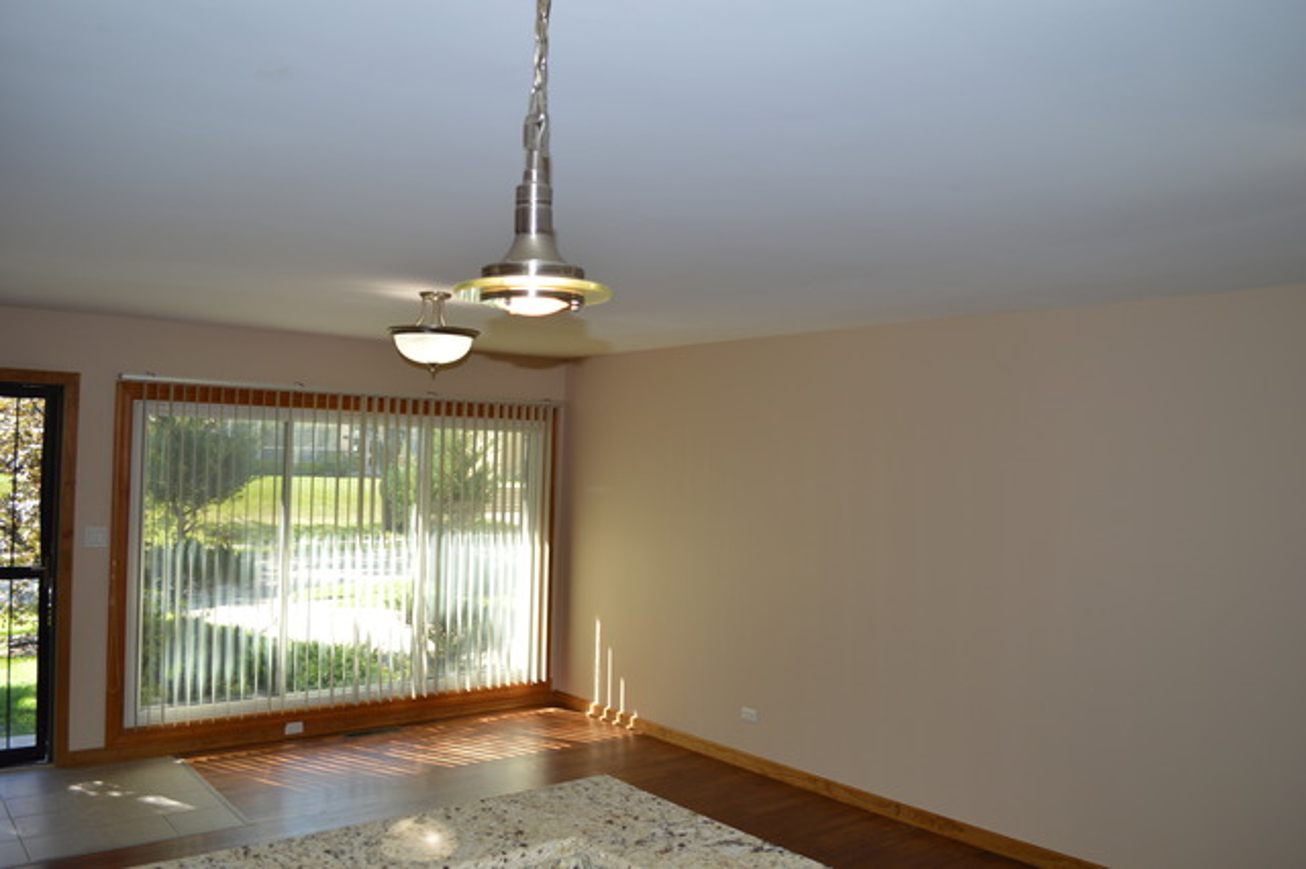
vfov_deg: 47.9
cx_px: 653
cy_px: 434
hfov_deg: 67.4
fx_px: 979
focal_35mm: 27
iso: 180
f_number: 4
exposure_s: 1/125
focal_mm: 18
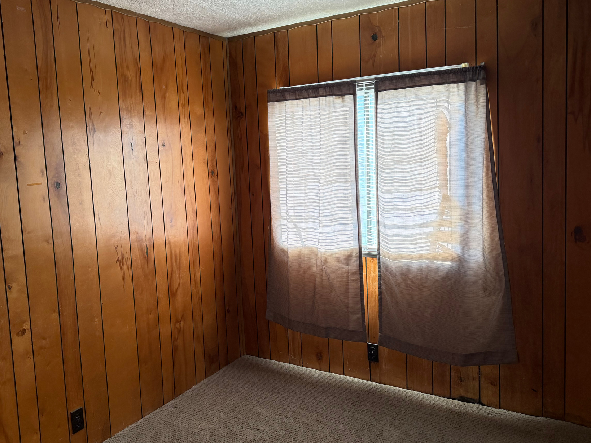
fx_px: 512
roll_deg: +3.1
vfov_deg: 46.8
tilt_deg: -5.9
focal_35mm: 30
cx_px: 245
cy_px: 206
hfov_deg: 59.6
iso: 200
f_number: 1.78
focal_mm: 6.76
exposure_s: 1/142
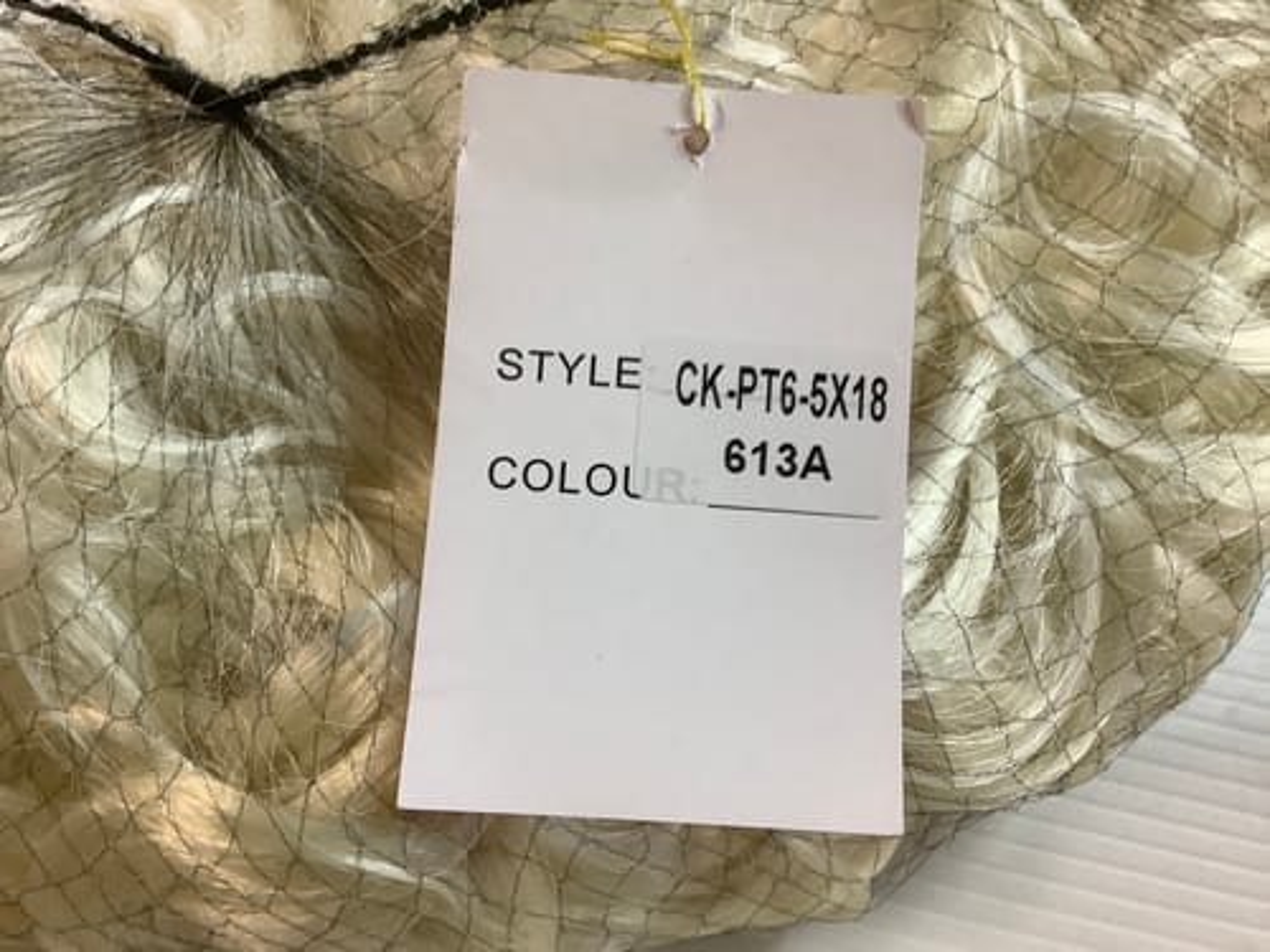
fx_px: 1137
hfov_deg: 58.4
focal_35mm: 31
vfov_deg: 45.4
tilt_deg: -63.6
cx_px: 635
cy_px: 476
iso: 125
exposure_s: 1/50
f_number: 2.4
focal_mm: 3.3
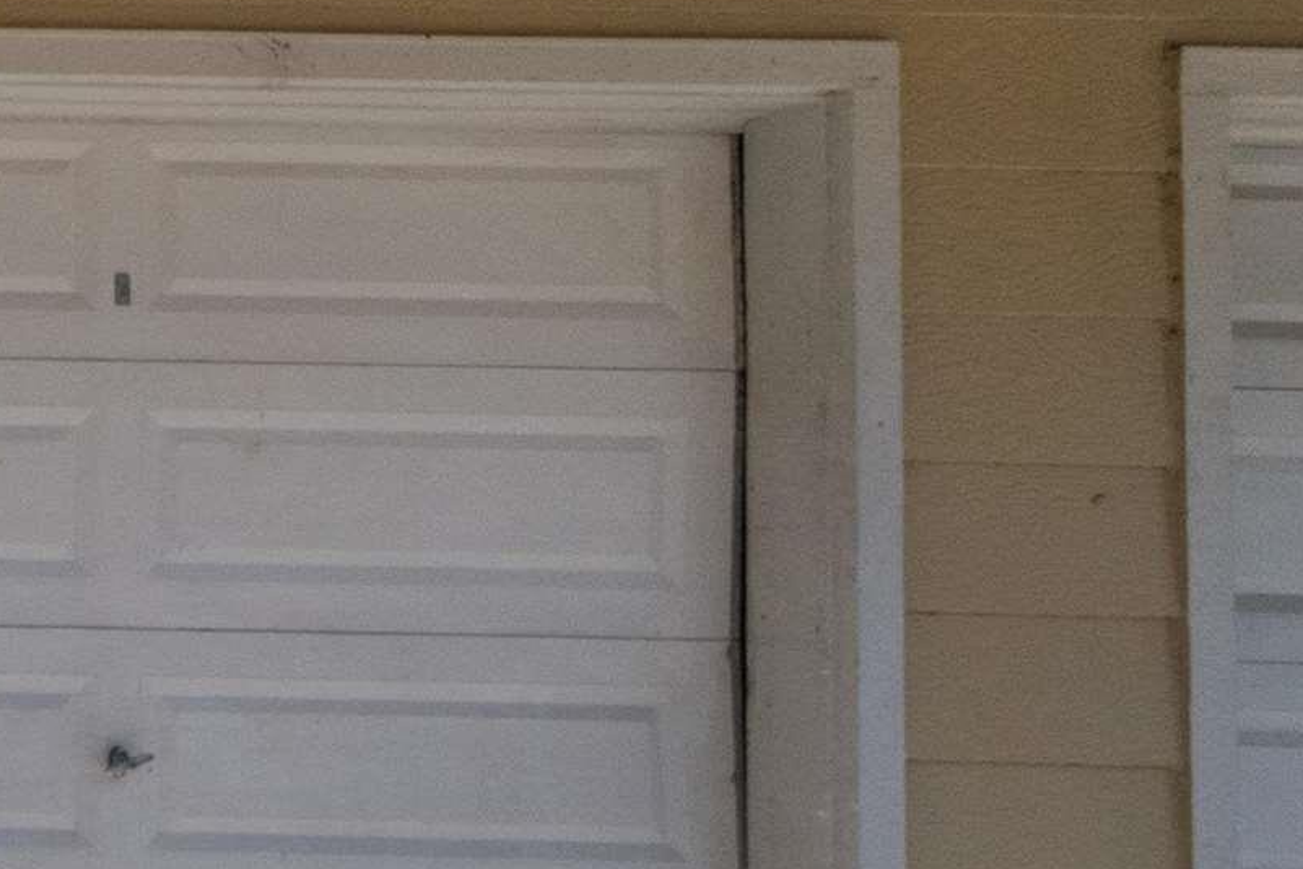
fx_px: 1665
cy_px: 392
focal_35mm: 46
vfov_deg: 29.2
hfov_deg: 23.0
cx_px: -1009
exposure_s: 1/1600
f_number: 7.1
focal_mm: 8
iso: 800
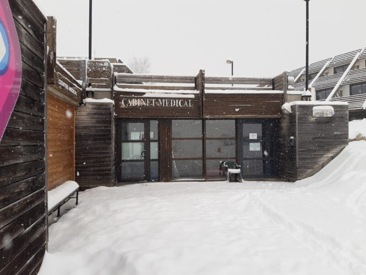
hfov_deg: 67.3
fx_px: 275
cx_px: 183
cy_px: 138
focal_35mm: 26
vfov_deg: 53.1
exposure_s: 1/1821
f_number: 1.7
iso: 40
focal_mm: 3.92
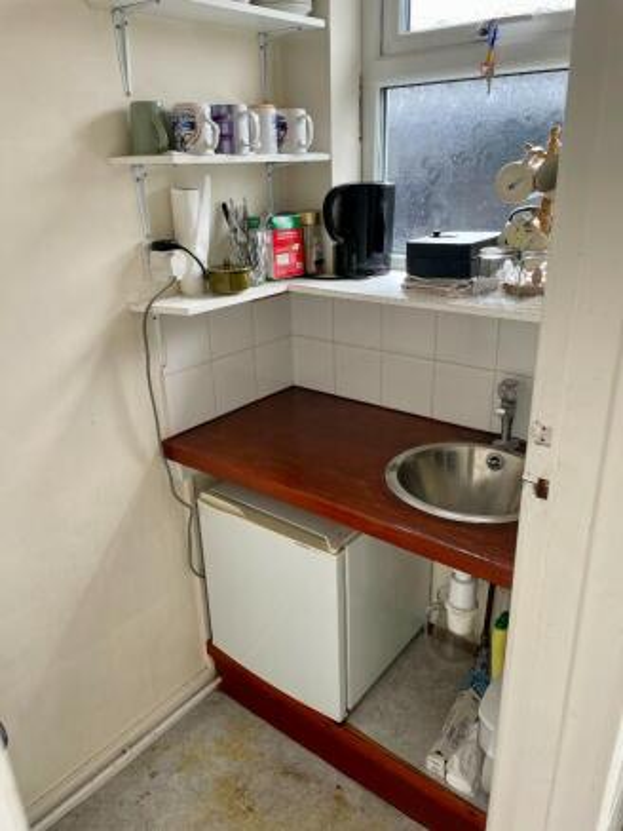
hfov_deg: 53.1
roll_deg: +1.3
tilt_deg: -21.7
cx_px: 312
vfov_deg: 67.3
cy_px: 416
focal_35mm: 26
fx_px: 624
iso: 40
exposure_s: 1/121
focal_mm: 4.2
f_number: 1.6
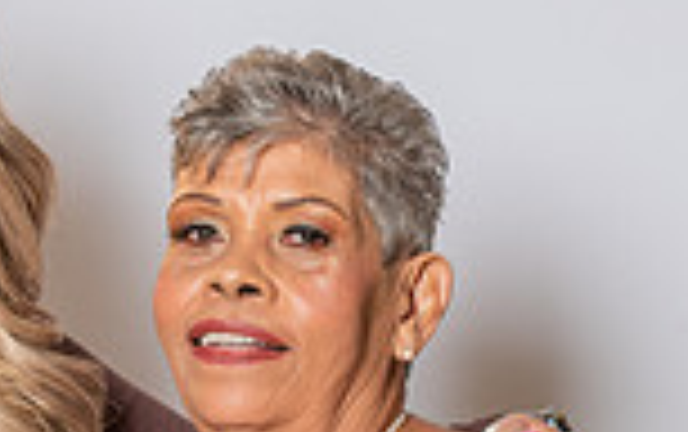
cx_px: 40
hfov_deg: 7.8
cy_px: 557
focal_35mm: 268
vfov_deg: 4.9
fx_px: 5031
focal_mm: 56
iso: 250
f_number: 4
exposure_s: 1/200
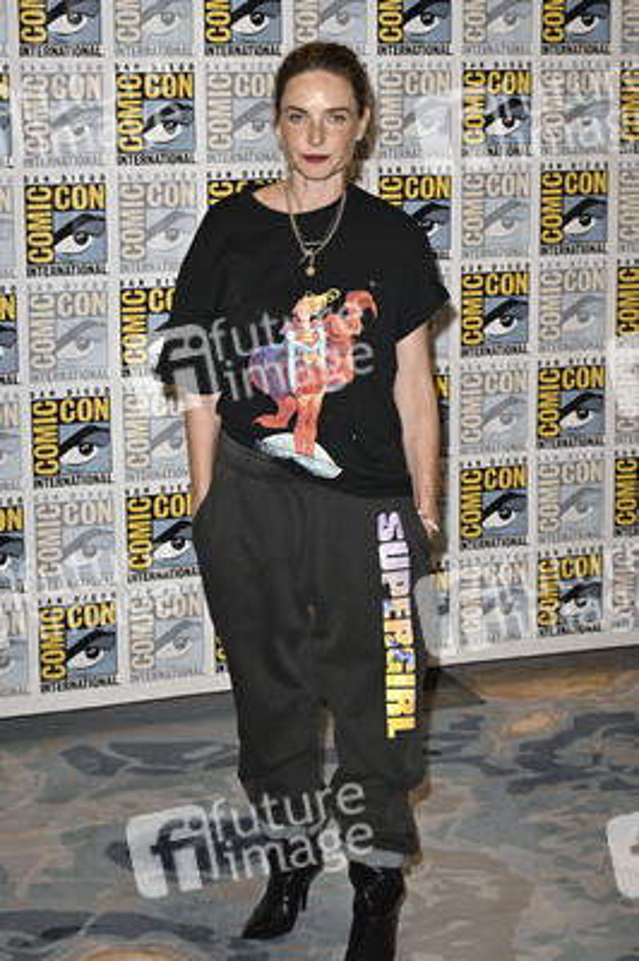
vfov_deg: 34.5
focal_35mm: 58
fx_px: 1547
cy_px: 480
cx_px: 320
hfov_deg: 23.3
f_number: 5.6
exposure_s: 1/250
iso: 2500
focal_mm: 58
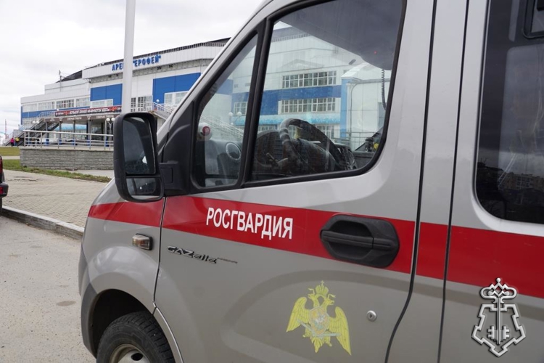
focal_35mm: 30
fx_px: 453
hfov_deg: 61.9
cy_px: 182
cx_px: 272
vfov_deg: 43.6
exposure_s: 1/125
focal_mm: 20
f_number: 8
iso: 100
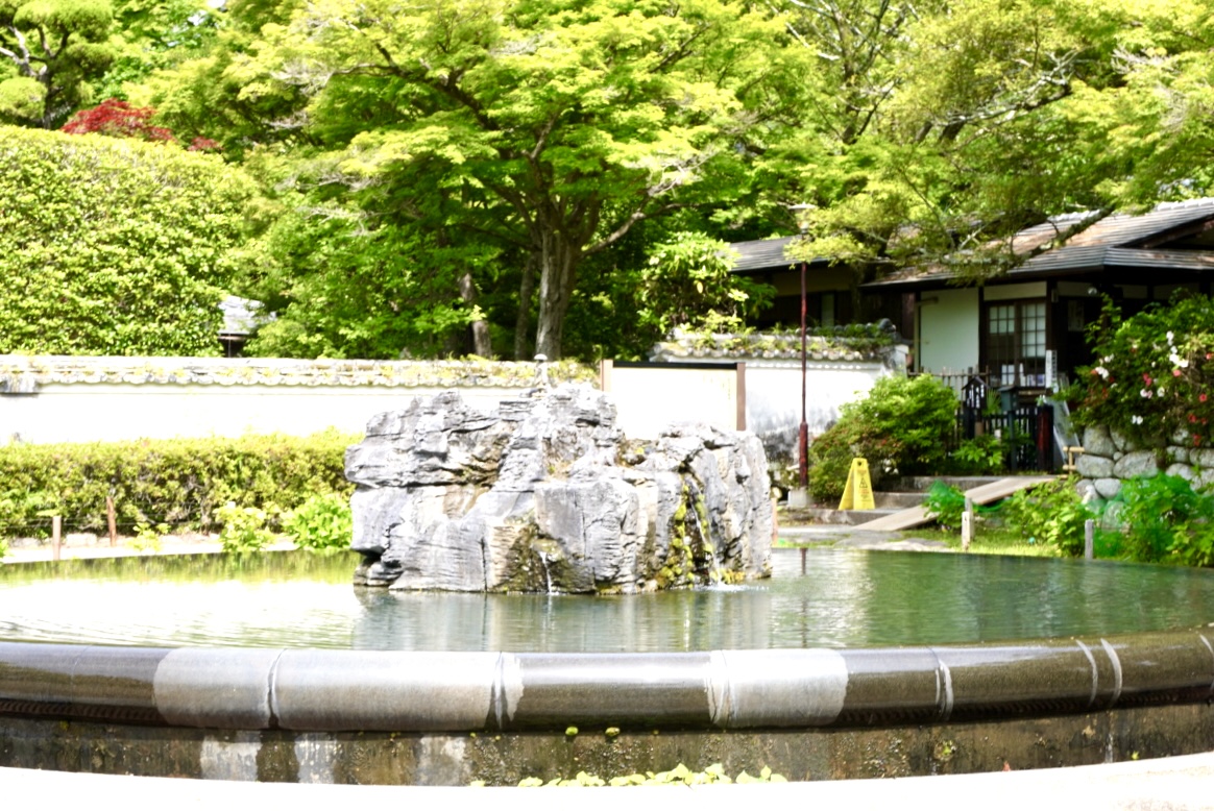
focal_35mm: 46
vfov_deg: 29.0
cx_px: 607
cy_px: 406
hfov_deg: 42.3
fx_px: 1569
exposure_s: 1/100
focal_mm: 31
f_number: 8
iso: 100
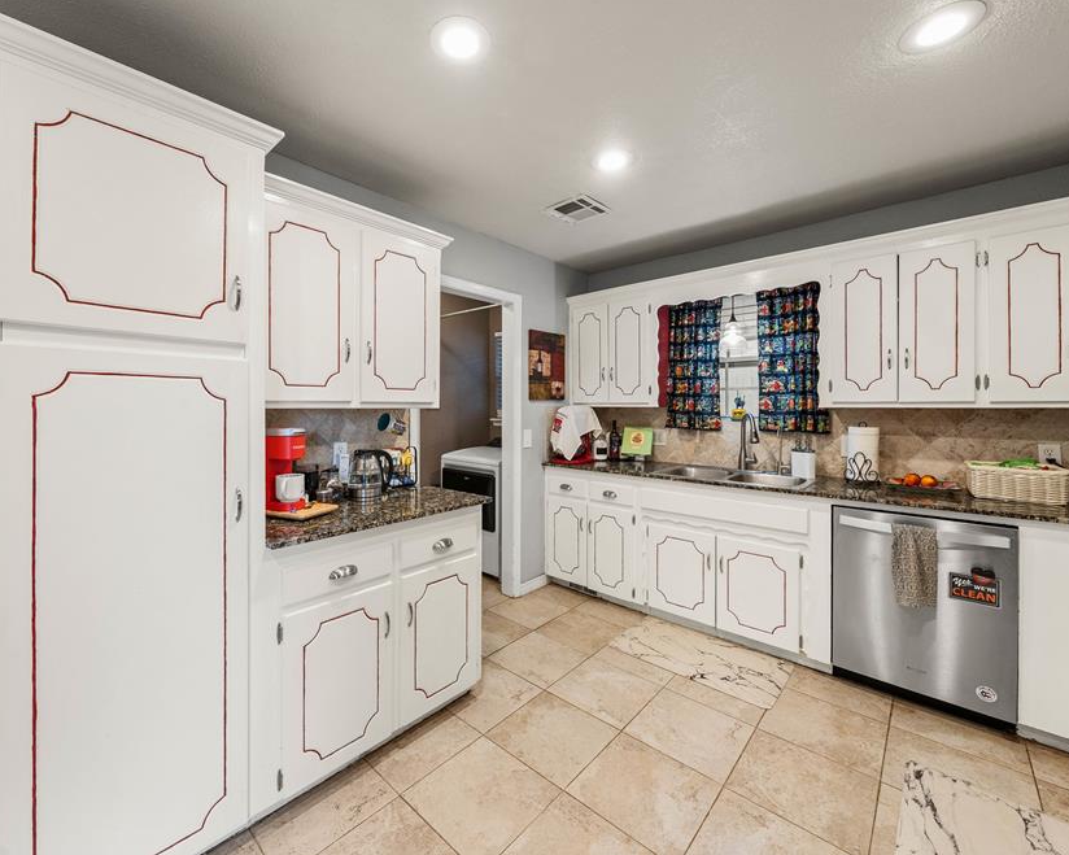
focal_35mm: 14
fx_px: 443
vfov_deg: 88.0
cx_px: 507
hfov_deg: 100.6
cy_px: 416
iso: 250
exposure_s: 1
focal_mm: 12
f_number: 9
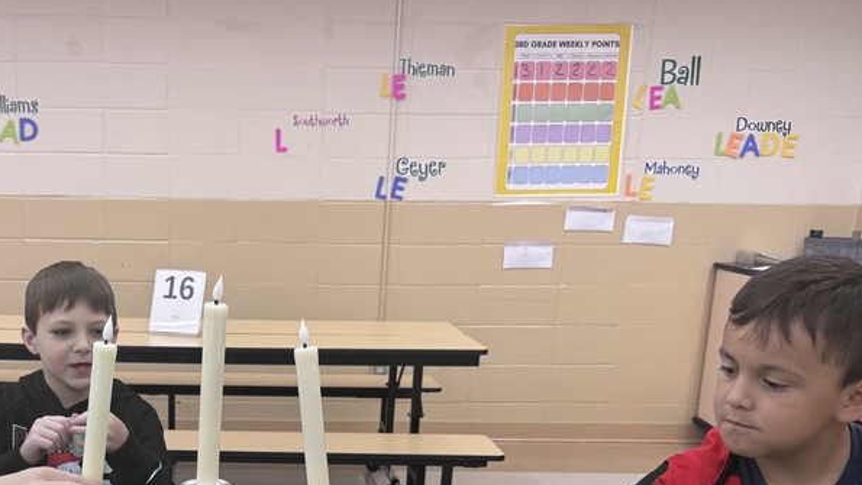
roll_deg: -0.3
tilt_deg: -14.9
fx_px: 1029
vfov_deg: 25.3
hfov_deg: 44.4
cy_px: 479
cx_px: 249
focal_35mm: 45
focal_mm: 6.76
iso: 200
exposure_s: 1/120
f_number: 1.78
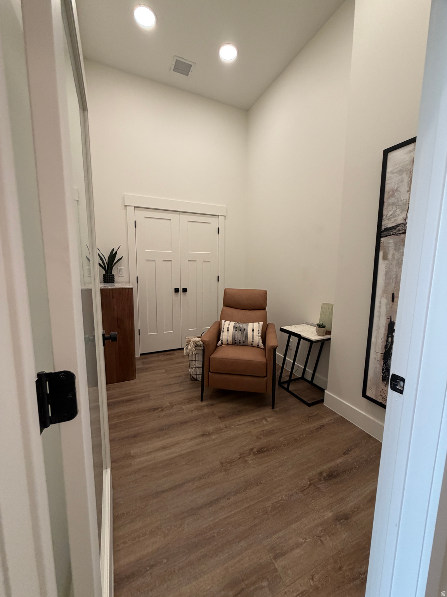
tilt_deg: -8.0
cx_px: 224
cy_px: 298
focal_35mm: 14
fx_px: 241
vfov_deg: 102.1
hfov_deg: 85.7
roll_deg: -0.5
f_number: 2.2
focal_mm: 2.22
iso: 250
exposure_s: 1/120
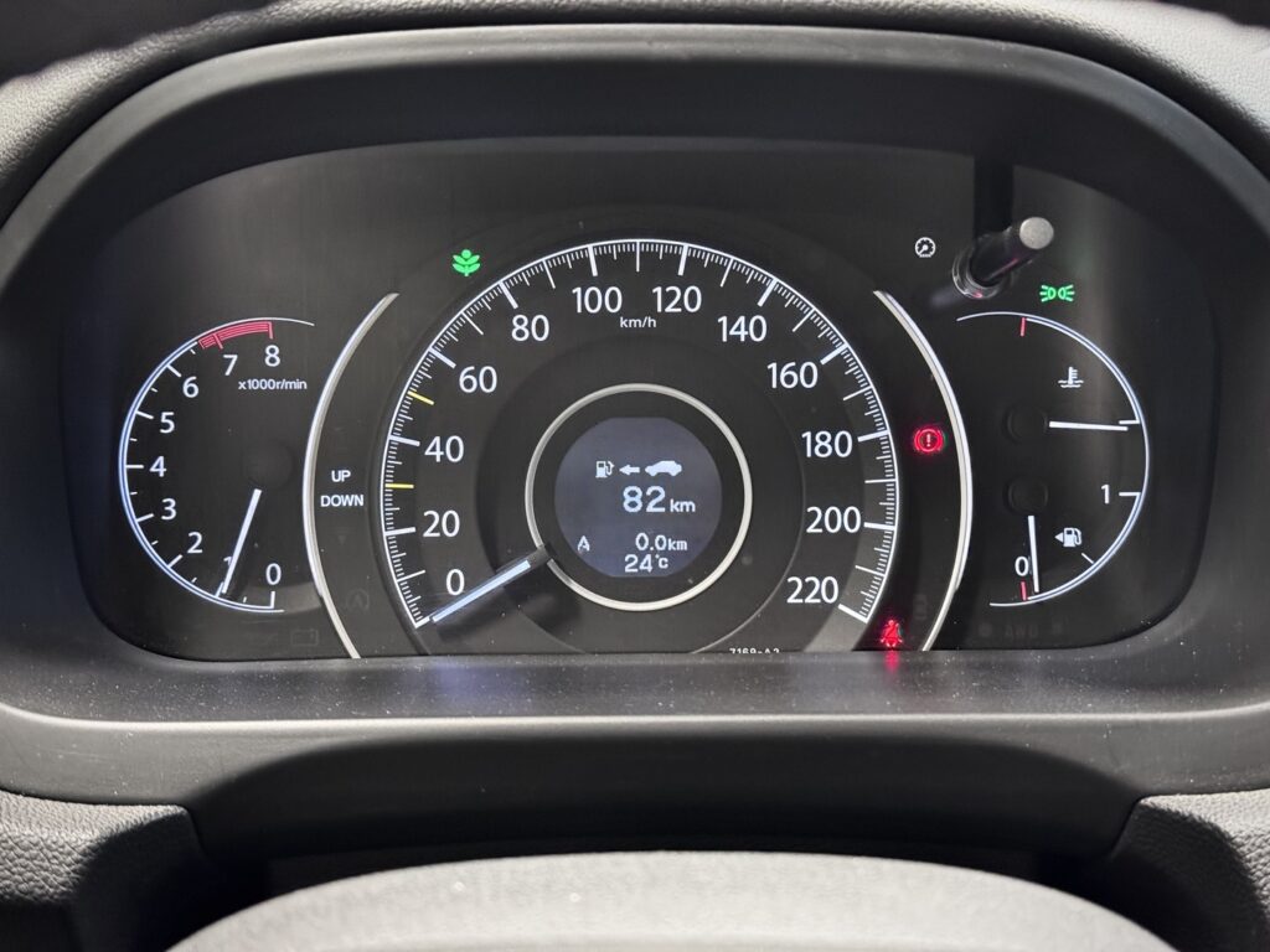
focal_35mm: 48
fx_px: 1761
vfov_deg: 30.3
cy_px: 476
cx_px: 635
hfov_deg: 39.7
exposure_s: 1/30
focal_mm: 6.76
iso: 640
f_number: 1.78
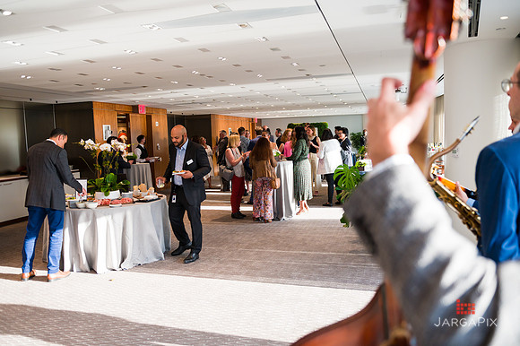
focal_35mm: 31
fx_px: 448
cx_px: 260
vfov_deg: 42.3
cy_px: 173
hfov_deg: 60.3
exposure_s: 1/320
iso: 640
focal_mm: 31
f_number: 4
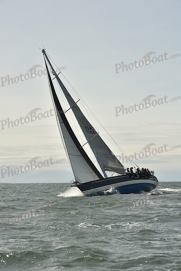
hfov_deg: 19.5
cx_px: 90
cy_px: 136
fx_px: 528
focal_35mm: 70
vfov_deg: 28.8
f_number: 10
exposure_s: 1/800
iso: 250
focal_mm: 70
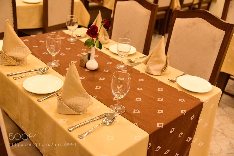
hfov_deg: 48.5
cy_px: 78
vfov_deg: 33.4
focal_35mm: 40
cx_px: 117
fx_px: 260
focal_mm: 40
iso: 3200
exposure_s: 1/80
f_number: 4
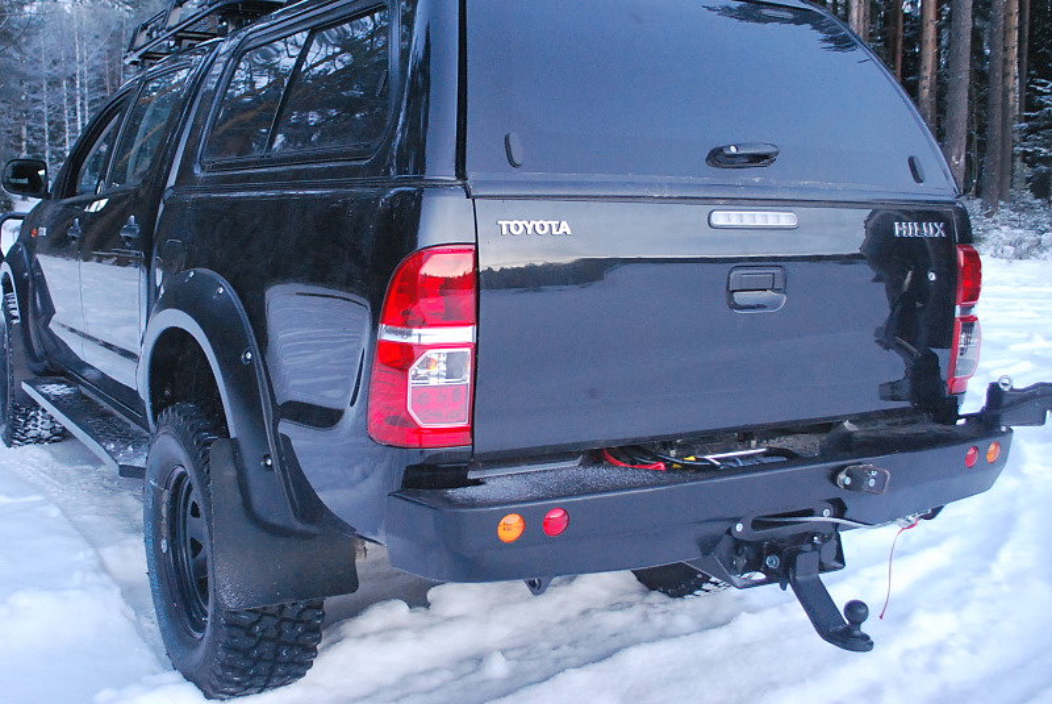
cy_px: 302
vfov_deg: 33.4
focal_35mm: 40
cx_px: 448
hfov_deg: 48.3
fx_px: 1170
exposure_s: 1/20
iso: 1600
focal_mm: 22
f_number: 4
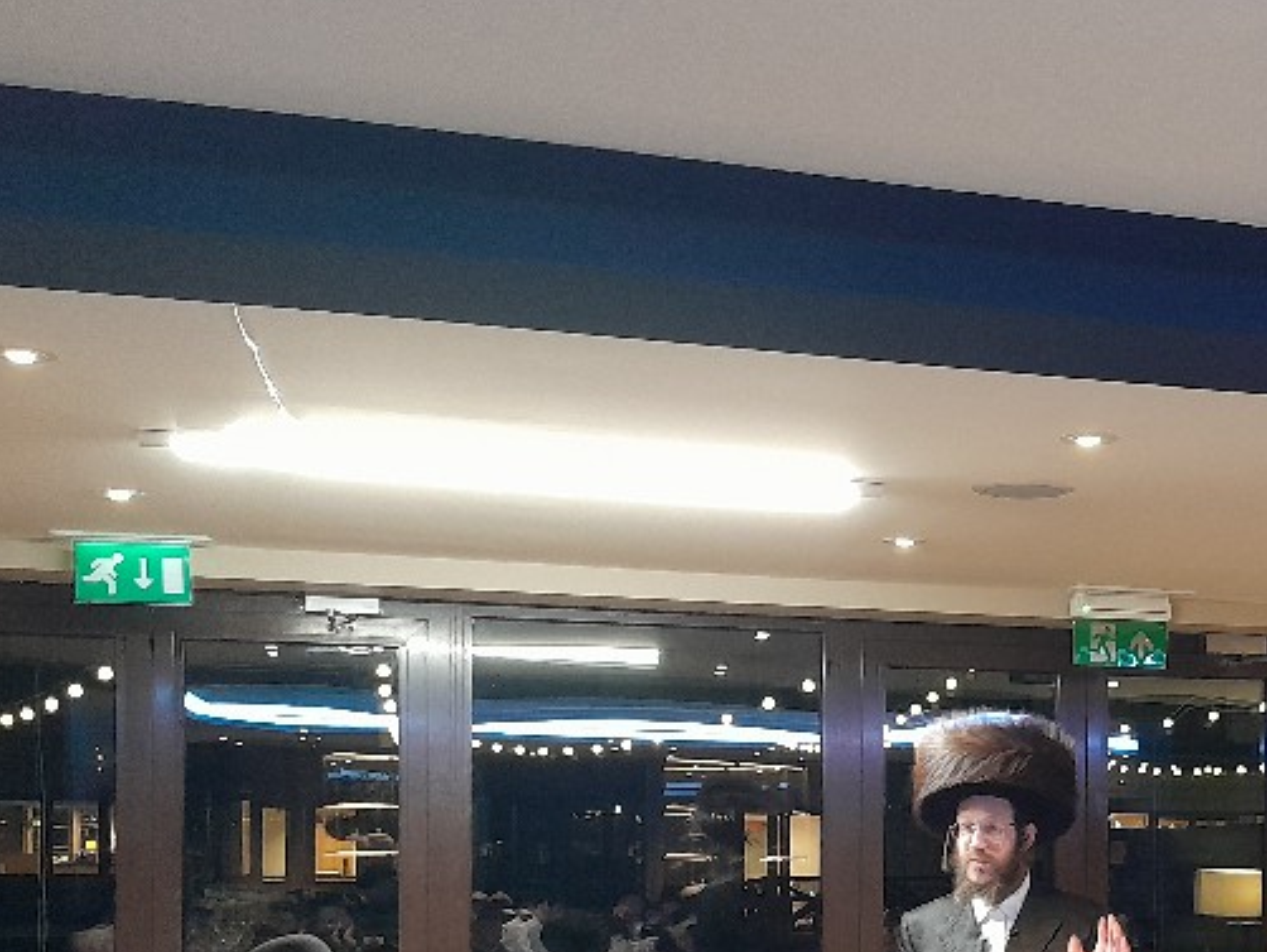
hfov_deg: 34.6
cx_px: 1073
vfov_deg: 26.5
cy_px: 871
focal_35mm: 53
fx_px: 1941
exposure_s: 1/33
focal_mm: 3.98
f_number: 1.8
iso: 500
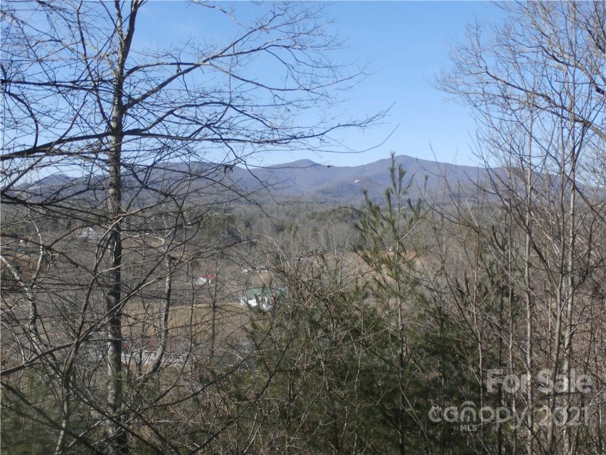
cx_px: 303
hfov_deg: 42.1
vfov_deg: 32.2
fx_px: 788
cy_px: 228
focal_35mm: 45
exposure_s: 1/640
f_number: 3.8
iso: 100
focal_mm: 8.02
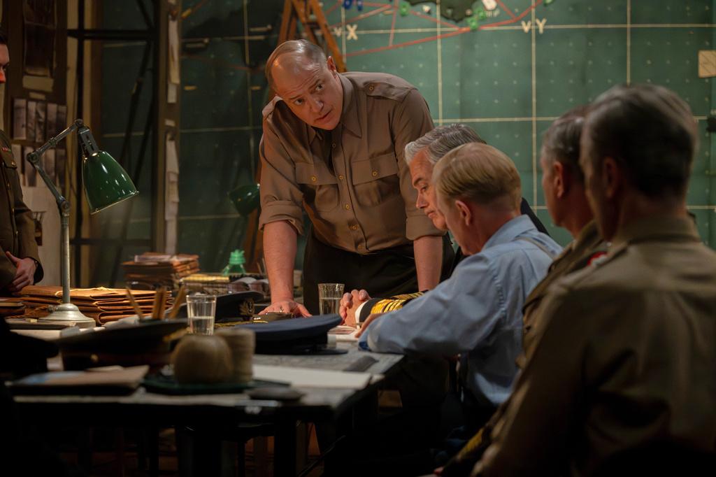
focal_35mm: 120
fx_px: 2386
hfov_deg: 17.1
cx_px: 358
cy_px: 238
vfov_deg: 11.4
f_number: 5
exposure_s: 1/160
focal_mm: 120
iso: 6400
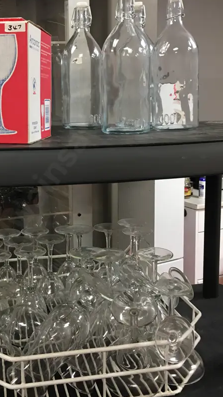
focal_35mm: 41
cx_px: 63
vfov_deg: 49.1
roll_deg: +0.5
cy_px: 163
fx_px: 431
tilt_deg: -5.5
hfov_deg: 28.7
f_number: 2.2
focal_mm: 4.15
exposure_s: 1/17
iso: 80
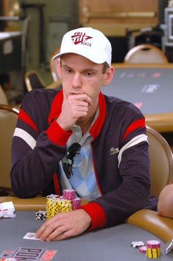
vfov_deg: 18.2
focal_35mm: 112
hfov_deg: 12.2
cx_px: 86
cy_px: 130
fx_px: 813
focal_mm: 75
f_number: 4.5
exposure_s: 1/50
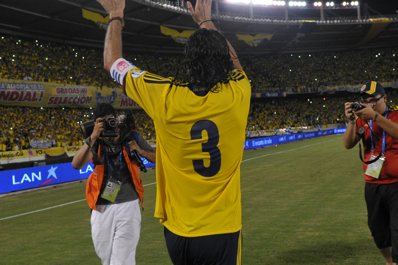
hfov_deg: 44.5
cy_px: 117
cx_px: 192
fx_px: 486
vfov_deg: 30.5
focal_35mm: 44
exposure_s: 1/500
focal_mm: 24
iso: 4000
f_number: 6.3
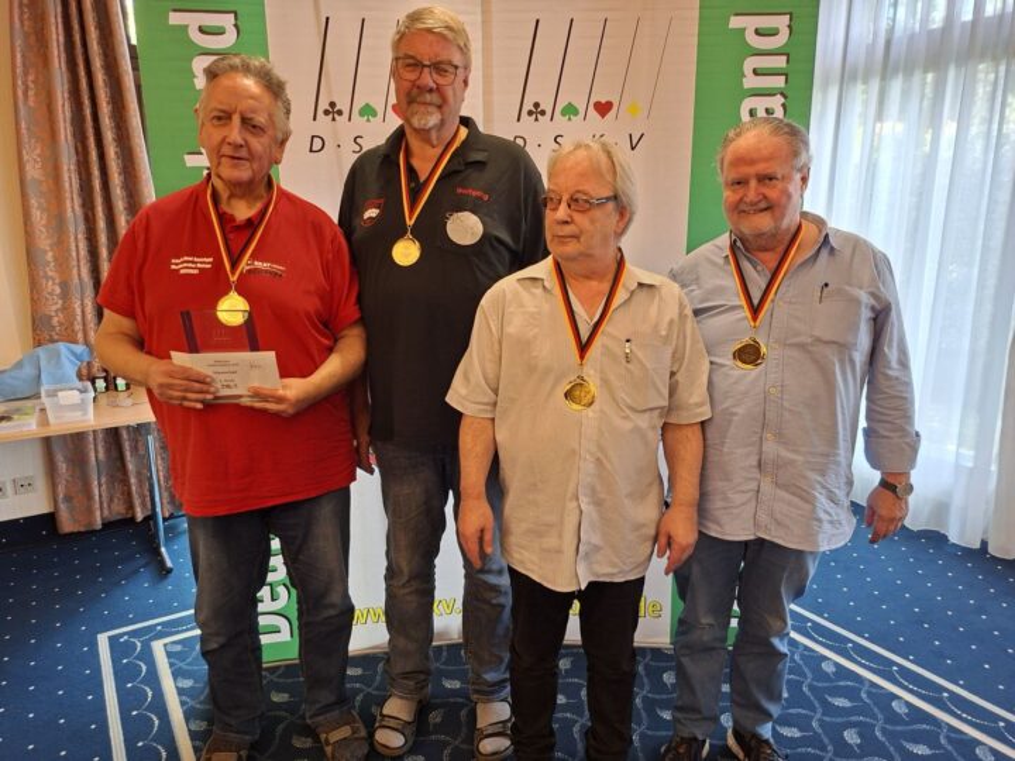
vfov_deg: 58.9
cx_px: 508
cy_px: 380
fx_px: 674
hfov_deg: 73.9
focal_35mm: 23
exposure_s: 1/33
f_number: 1.8
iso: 250
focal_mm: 5.54
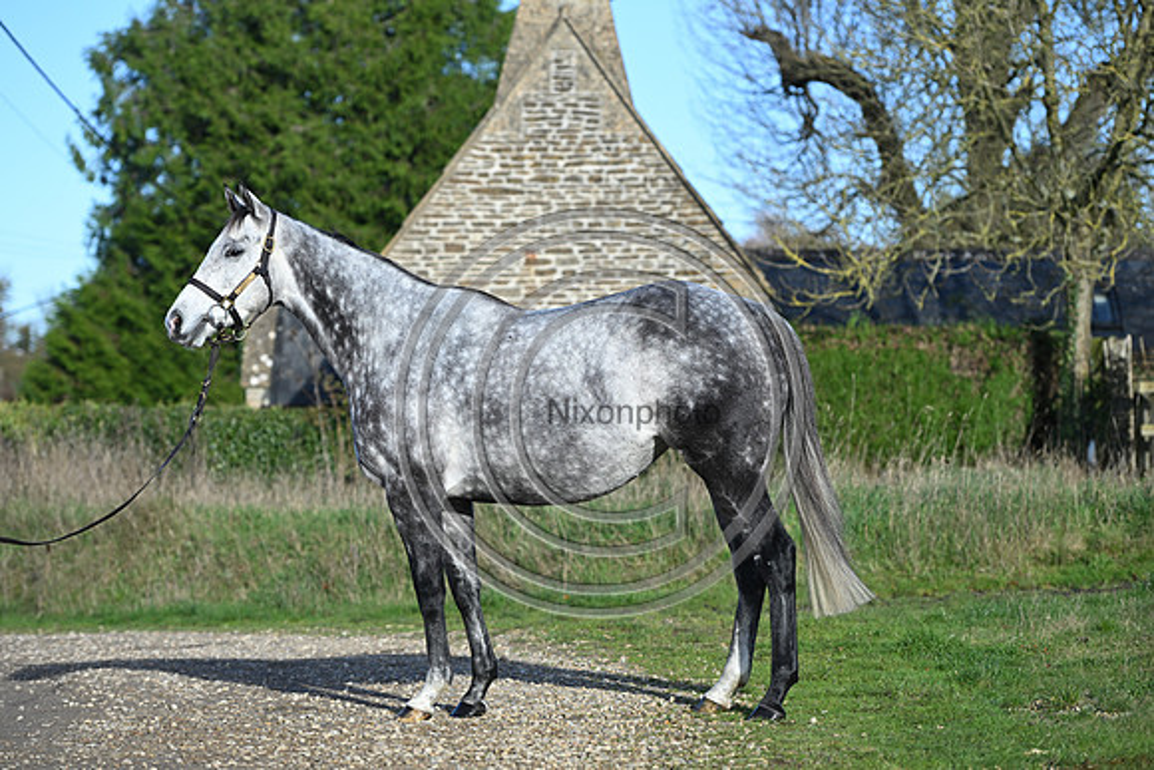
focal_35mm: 110
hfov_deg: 18.6
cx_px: 577
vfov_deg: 12.5
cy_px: 385
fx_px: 3527
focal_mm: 110
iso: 180
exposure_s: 1/1250
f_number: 3.5
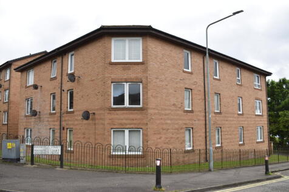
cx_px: 144
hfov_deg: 57.2
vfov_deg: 39.9
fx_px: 265
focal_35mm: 33
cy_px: 96
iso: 100
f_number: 6.3
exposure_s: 1/200
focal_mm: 22
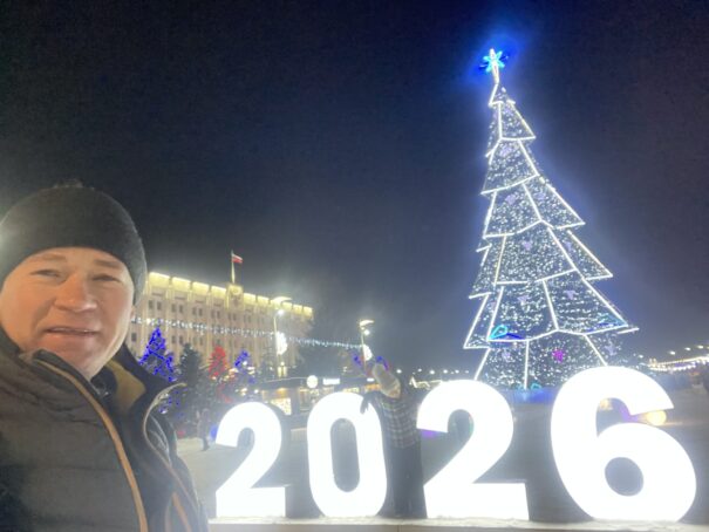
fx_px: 471
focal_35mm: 23
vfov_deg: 58.9
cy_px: 266
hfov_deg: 73.9
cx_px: 354
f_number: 2.2
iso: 500
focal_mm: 2.71
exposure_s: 1/25
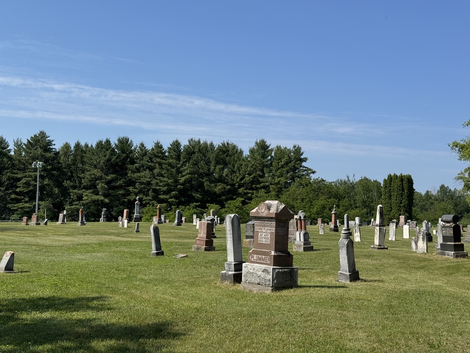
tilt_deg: +3.2
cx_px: 235
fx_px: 652
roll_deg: -1.0
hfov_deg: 39.7
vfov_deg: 30.3
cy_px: 176
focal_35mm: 48
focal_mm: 6.76
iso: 64
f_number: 1.78
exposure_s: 1/4608
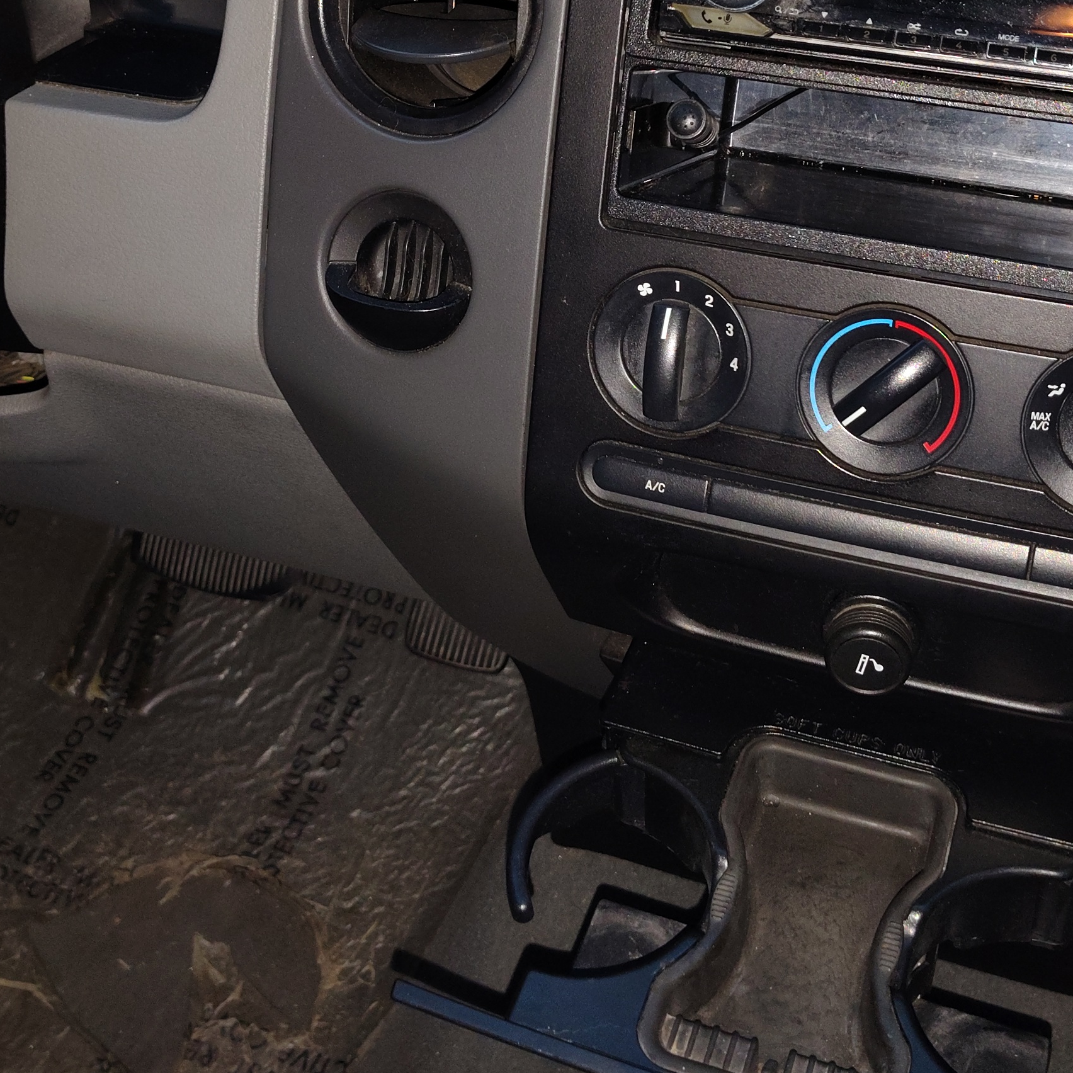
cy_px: 249
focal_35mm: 51
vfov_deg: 32.7
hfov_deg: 33.4
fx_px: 1789
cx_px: 560
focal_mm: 5.56
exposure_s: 1/54.2
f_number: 1.8
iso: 800
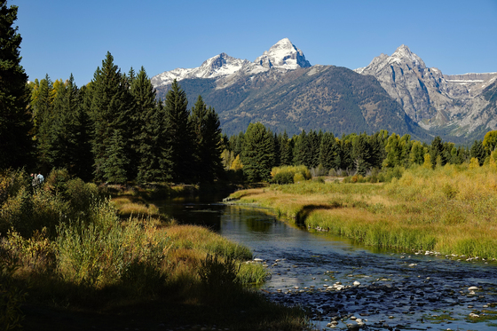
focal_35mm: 70
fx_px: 966
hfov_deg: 28.9
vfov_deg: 19.4
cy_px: 166
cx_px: 248
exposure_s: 1/800
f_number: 3.5
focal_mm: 25.61
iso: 64
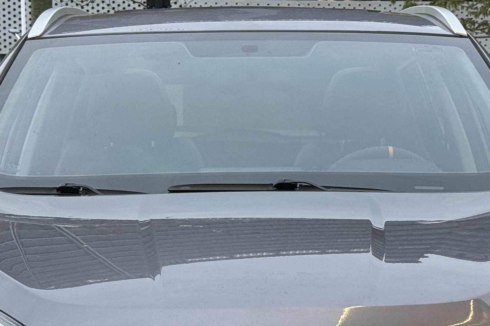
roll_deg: -0.4
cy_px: 375
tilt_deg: -8.0
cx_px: 291
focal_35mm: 121
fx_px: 1647
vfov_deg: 11.1
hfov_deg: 16.9
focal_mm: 6.76
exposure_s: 1/49
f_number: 1.78
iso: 250
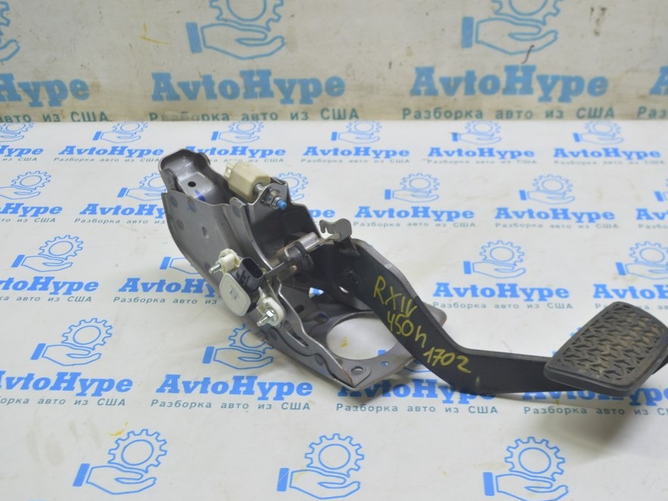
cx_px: 363
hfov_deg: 46.7
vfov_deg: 36.0
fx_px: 772
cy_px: 246
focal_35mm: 40
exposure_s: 1/20
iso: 400
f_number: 5.6
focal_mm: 24
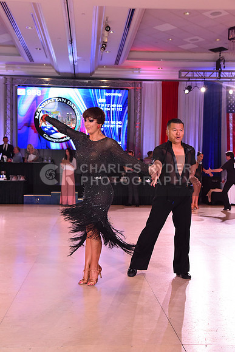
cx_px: 118
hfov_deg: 29.3
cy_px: 176
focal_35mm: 46
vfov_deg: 42.7
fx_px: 450
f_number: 6.3
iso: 2500
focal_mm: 46
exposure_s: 1/320
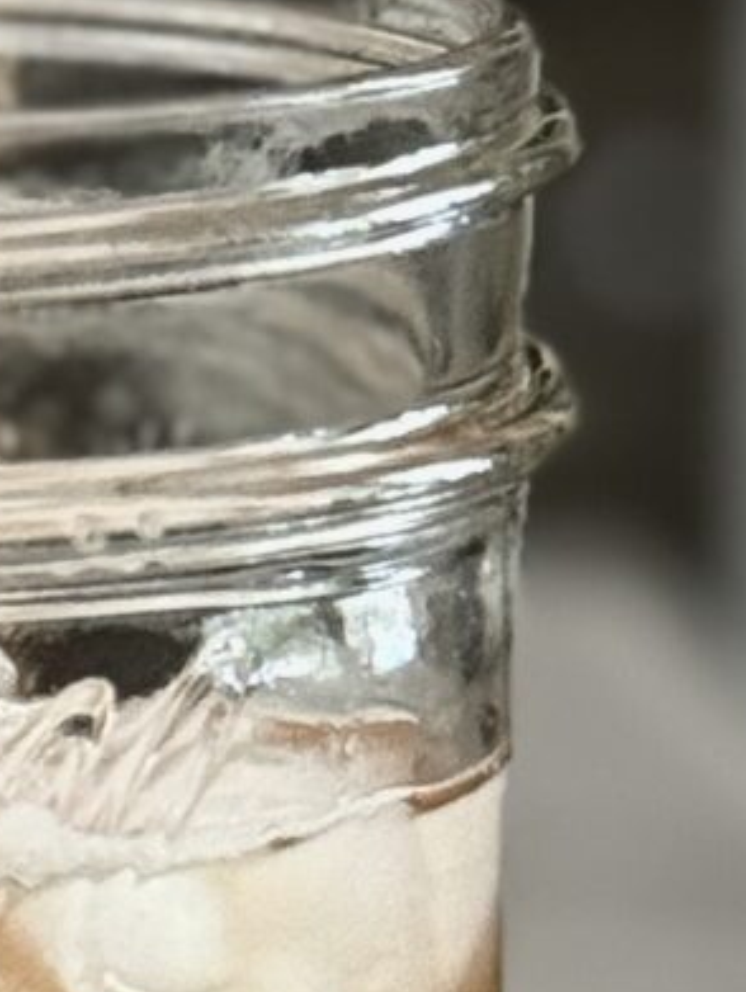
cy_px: 779
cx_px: -1500
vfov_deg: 6.3
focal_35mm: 314
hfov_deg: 4.5
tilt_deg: -10.2
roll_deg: +1.6
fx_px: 9008
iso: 250
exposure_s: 1/40
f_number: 1.78
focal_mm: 6.76
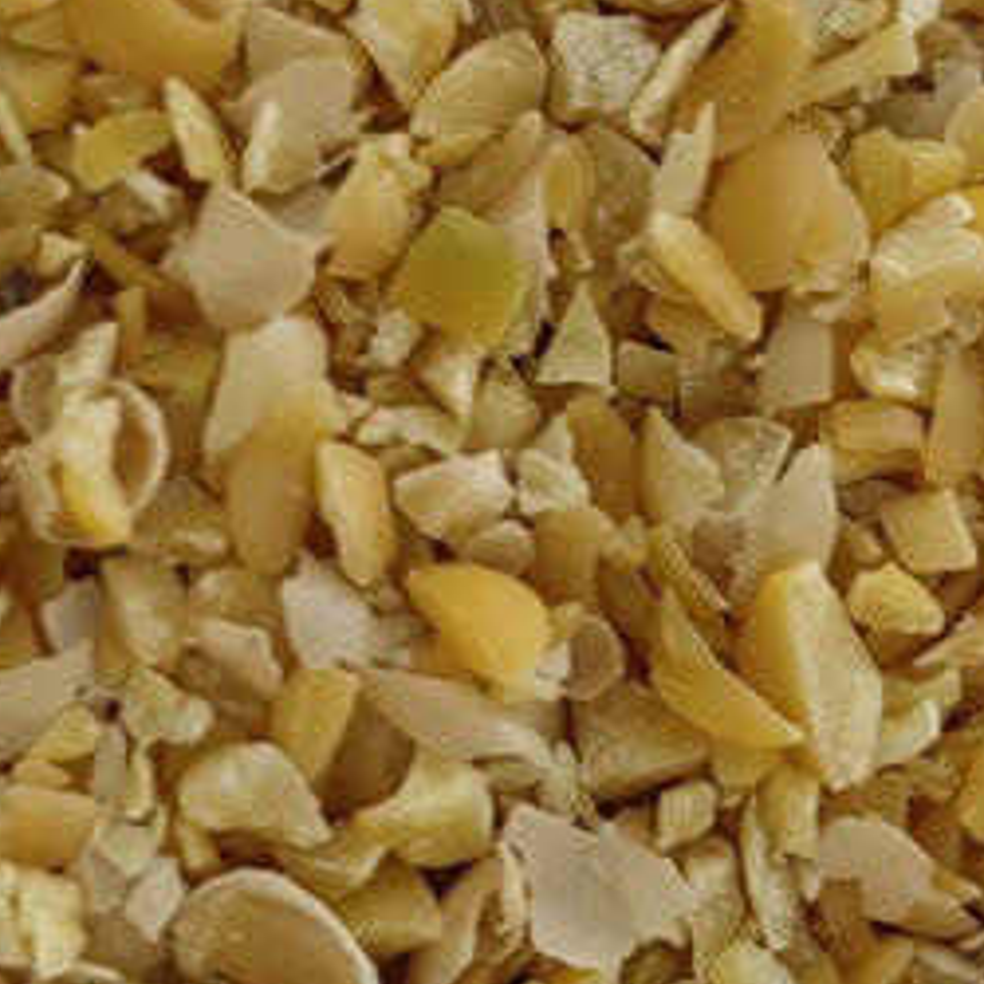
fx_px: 3280
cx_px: 315
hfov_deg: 17.0
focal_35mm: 102
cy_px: 407
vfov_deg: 17.0
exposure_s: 1/100
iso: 320
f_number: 1.9
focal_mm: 5.52
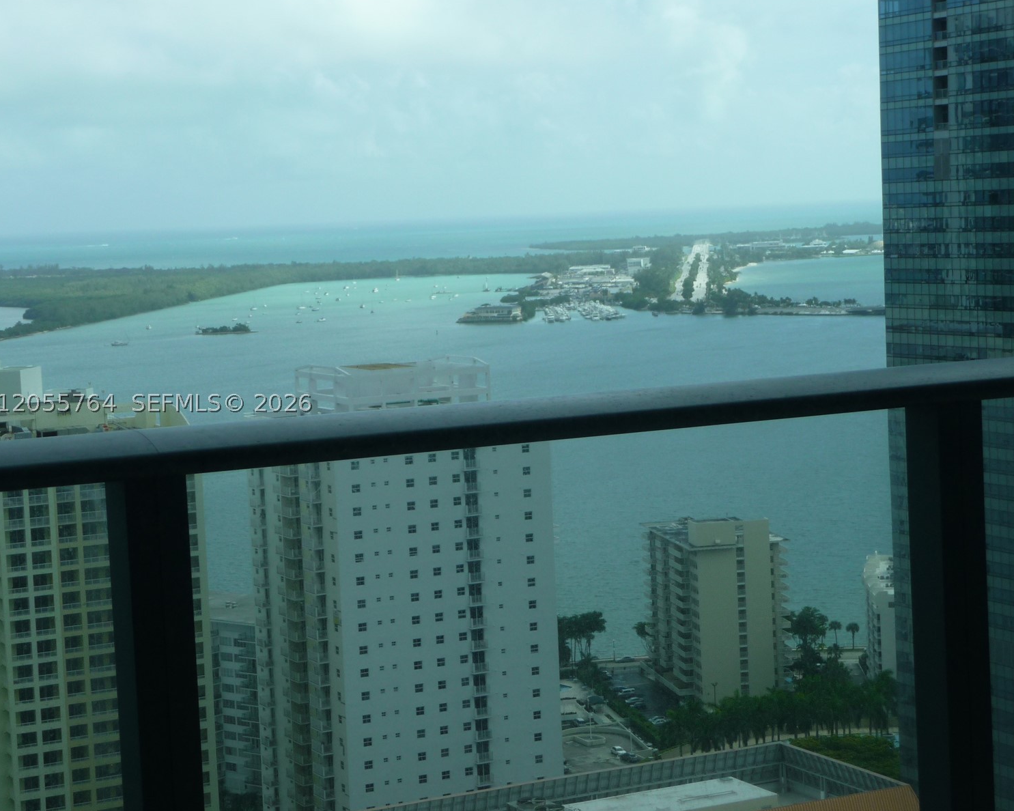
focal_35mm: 81
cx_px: 521
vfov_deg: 18.9
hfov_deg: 23.6
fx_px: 2431
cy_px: 403
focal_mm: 13.1
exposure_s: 1/500
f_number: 4.6
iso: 100
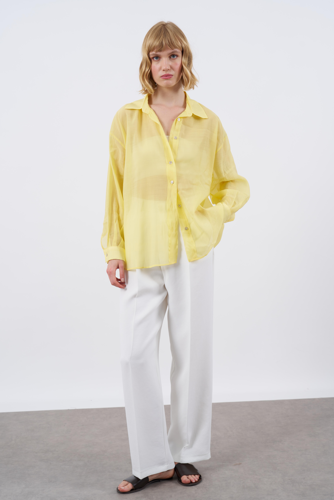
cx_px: 167
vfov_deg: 35.6
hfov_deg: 24.2
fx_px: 779
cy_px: 250
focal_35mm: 56
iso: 125
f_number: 7.1
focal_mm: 56
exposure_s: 1/160
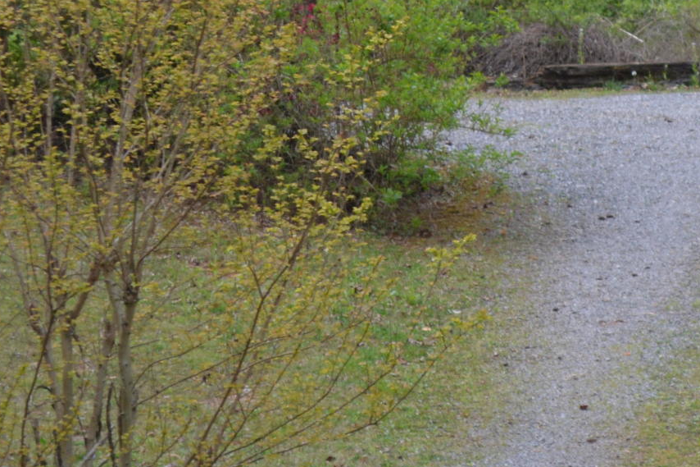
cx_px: 745
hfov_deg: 7.1
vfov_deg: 4.7
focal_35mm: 290
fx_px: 5633
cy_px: 32
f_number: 5.6
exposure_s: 1/100
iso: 400
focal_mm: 55
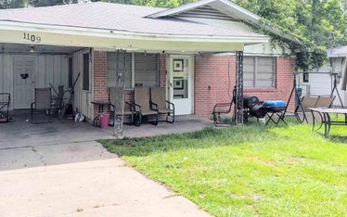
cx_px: 138
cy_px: 76
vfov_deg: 37.0
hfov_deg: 56.2
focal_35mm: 34
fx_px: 322
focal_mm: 6.9
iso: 20
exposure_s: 1/1527
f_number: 1.68
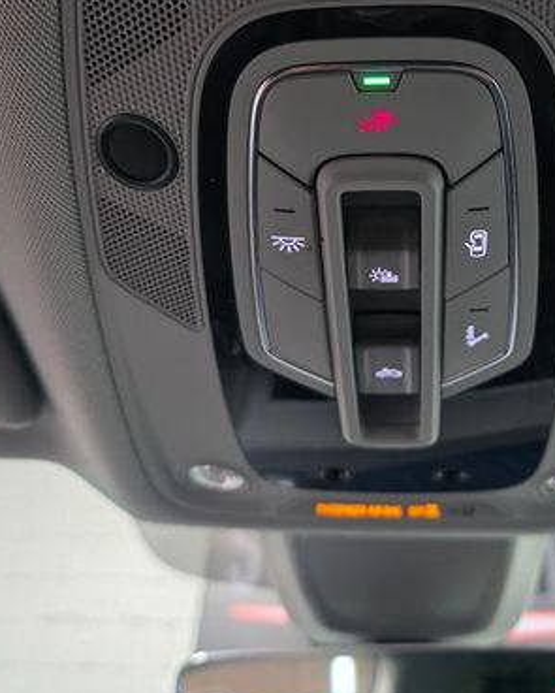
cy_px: 282
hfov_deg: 37.8
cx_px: 371
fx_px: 800
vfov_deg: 46.6
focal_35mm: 39
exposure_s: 1/120
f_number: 1.7
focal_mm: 6.3
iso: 800
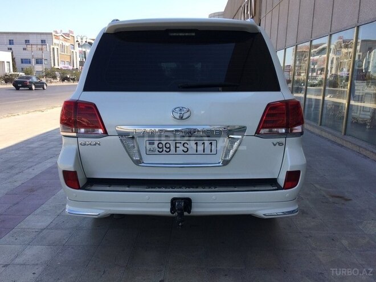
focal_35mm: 29
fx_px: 315
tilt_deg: -11.1
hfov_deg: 61.7
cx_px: 188
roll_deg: -1.8
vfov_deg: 48.2
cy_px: 141
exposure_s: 1/855
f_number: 2.2
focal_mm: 4.15
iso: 32
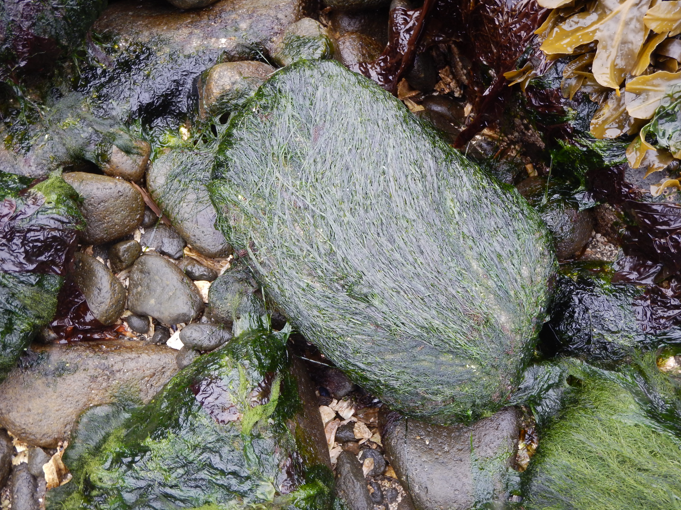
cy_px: 257
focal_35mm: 45
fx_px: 885
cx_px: 333
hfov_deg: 42.1
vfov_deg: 32.2
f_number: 4.3
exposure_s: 1/40
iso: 125
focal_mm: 7.8
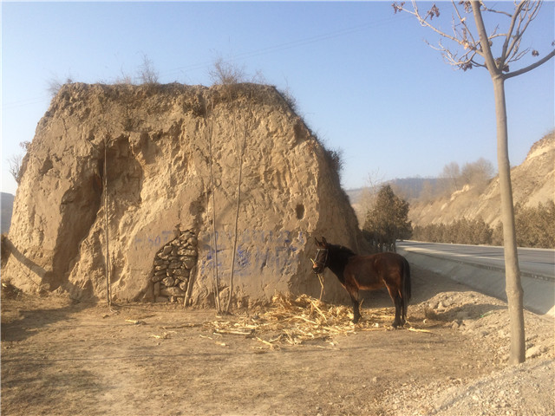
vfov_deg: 48.2
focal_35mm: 29
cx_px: 278
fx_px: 465
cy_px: 208
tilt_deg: +5.7
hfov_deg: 61.7
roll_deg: +2.3
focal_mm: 4.15
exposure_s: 1/1642
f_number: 2.2
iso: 32
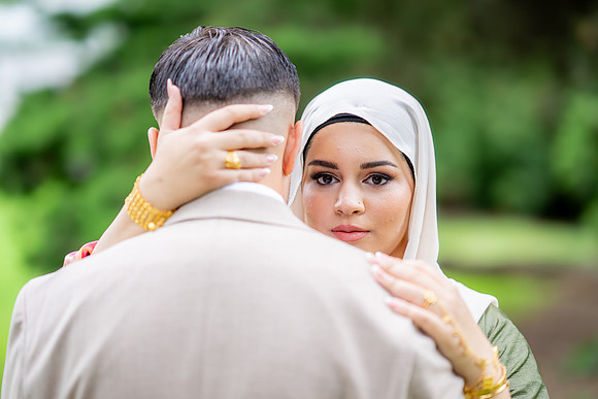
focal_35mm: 85
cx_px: 299
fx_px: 1412
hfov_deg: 23.9
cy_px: 200
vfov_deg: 16.1
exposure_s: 1/800
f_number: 1.4
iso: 100
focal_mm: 85
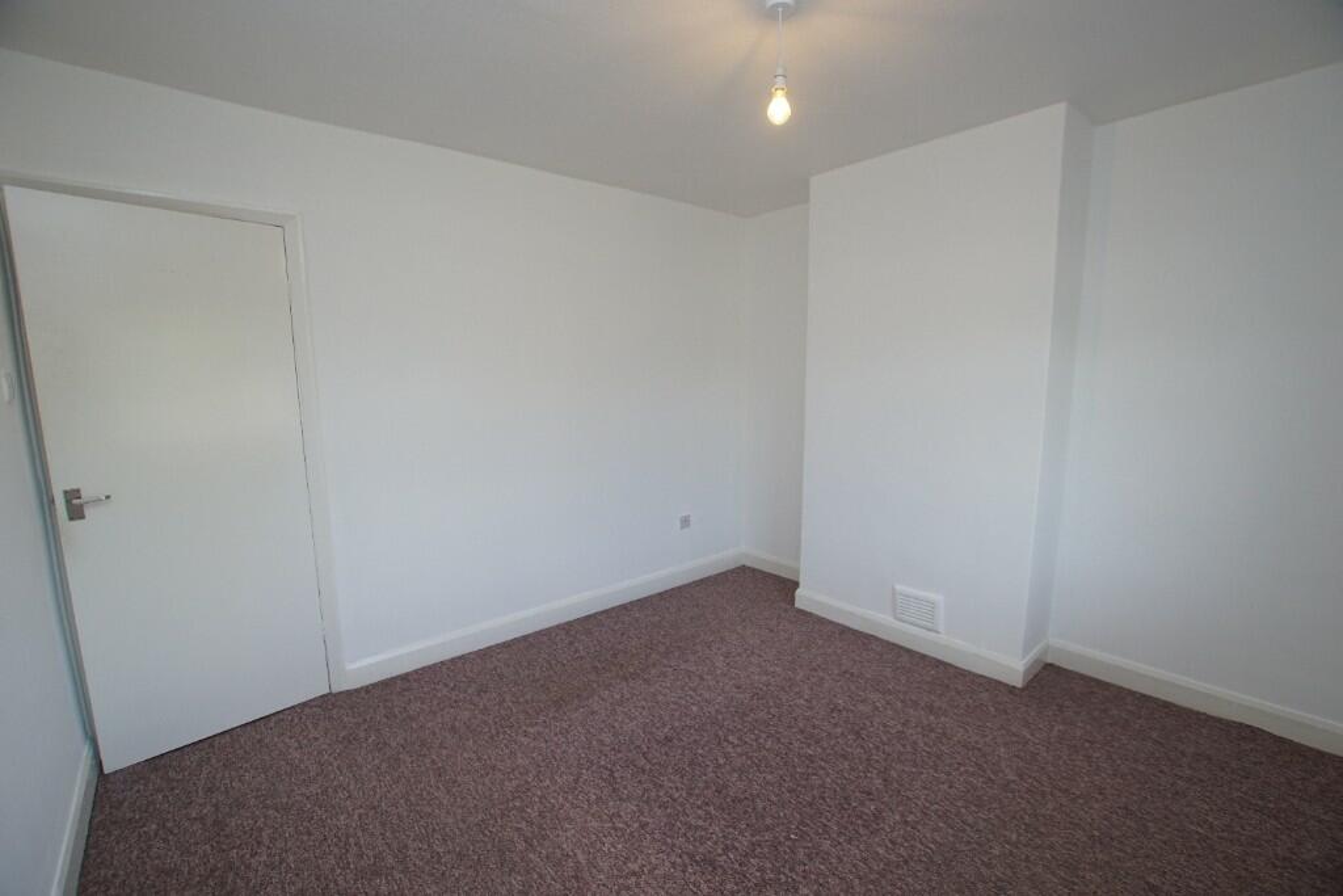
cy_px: 448
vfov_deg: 77.3
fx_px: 560
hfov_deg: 100.4
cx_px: 672
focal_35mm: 15
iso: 400
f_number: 4
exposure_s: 1/160
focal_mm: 10
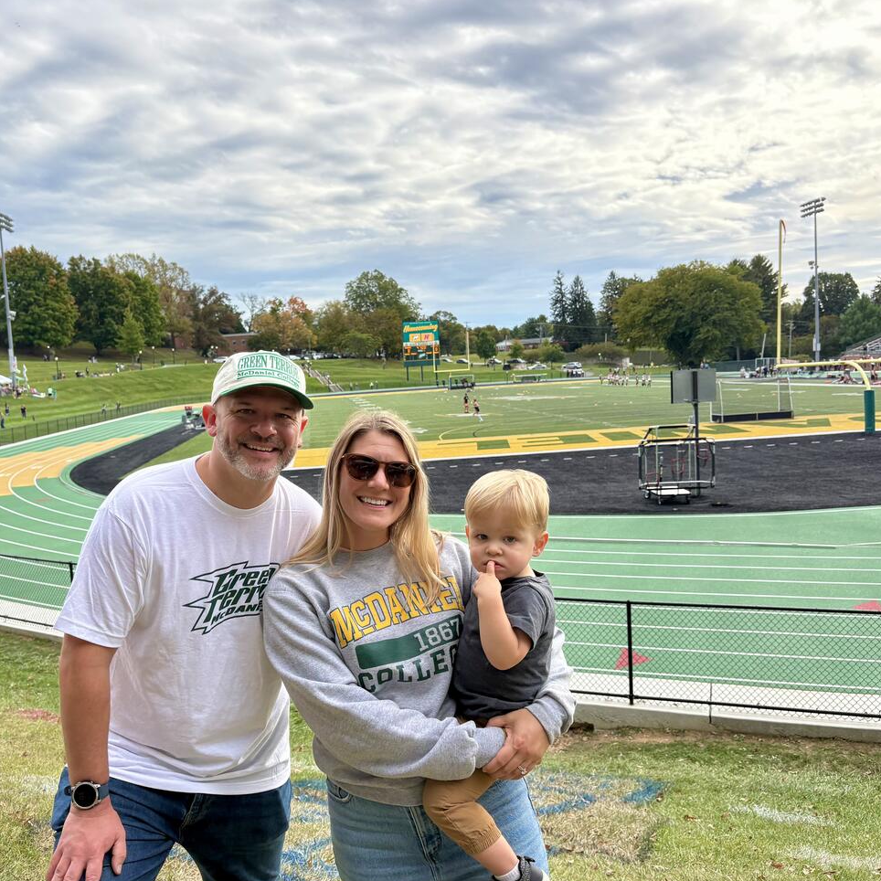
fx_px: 893
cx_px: 344
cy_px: 443
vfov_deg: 52.5
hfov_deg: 52.1
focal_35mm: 31
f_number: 1.6
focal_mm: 5.96
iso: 64
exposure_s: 1/1667
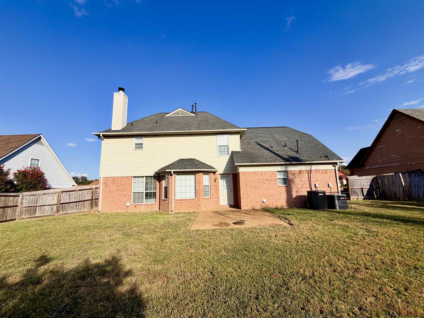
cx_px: 212
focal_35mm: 14
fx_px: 171
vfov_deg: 85.7
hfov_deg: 102.1
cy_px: 159
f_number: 2.2
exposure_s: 1/841
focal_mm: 2.22
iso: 20
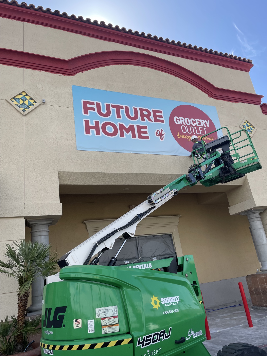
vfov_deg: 67.3
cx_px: 134
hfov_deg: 53.1
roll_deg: +8.5
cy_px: 178
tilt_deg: +19.8
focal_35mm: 26
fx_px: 267
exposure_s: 1/1553
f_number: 1.6
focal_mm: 4.2
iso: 32
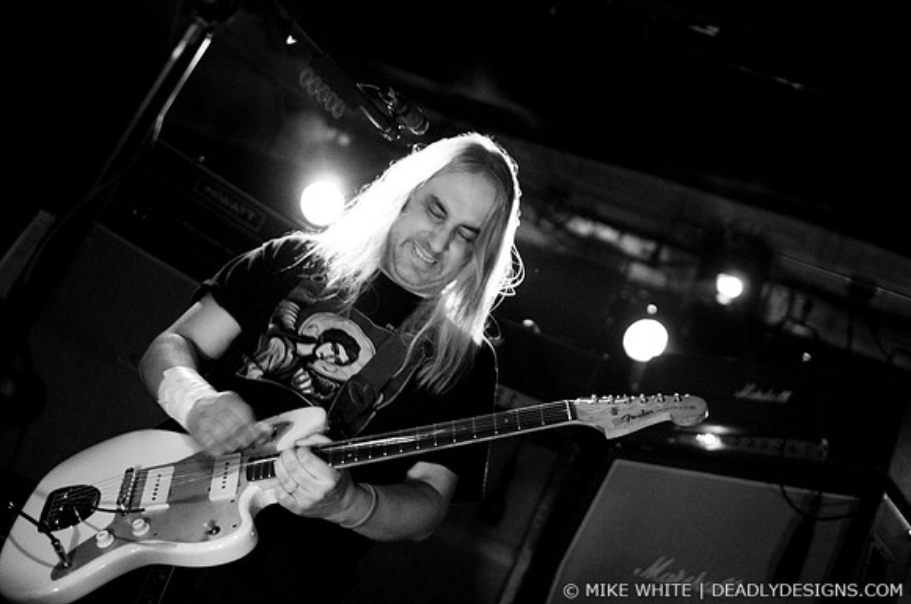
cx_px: 456
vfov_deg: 29.8
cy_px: 302
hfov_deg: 43.7
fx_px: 1137
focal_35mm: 45
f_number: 1.8
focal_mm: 30
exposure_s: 1/60
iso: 1000
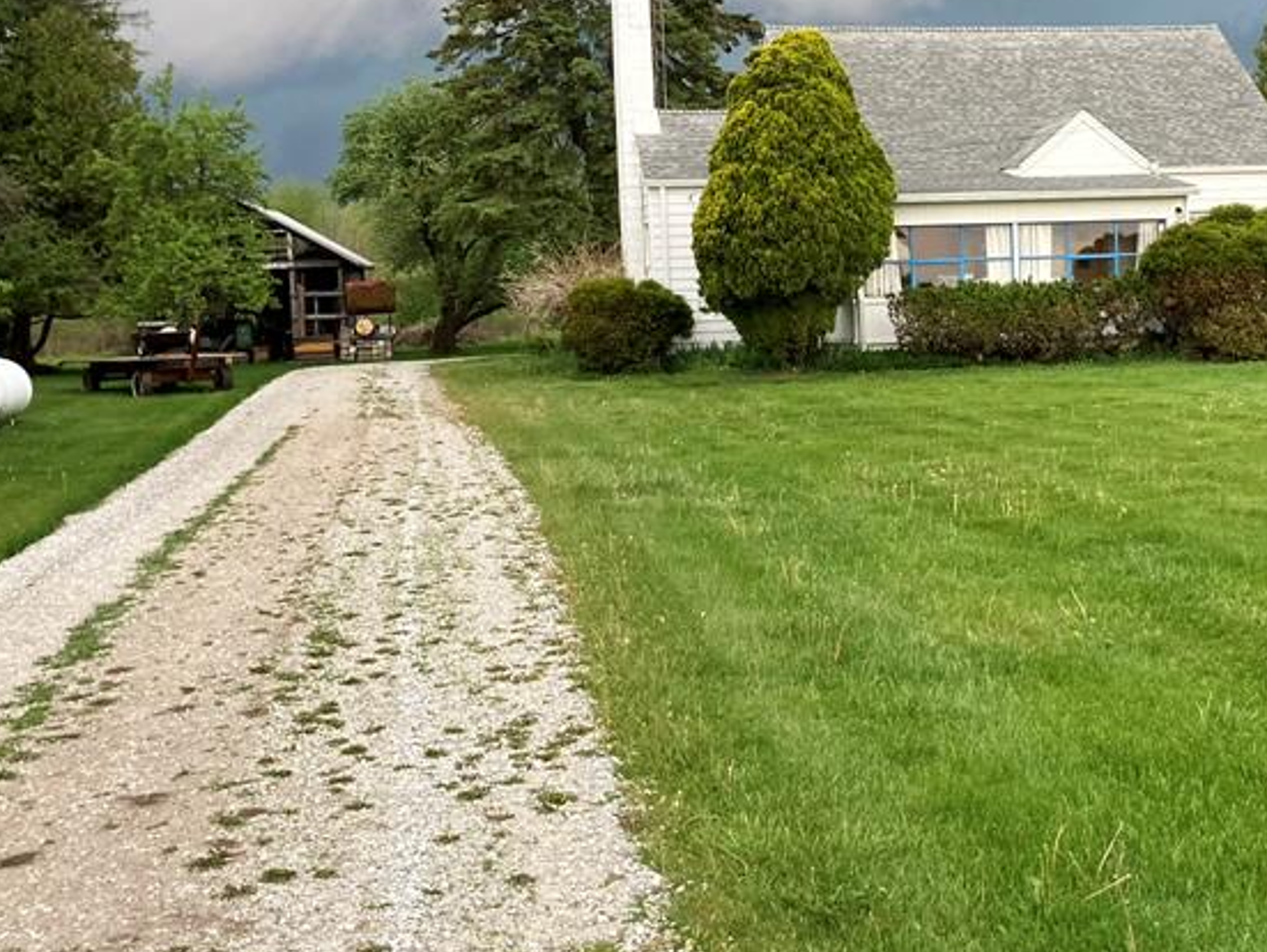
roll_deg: +1.4
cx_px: 945
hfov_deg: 36.0
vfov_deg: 28.0
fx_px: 1905
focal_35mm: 52
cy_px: 352
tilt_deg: -0.9
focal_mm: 3.99
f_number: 1.8
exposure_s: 1/121
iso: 80
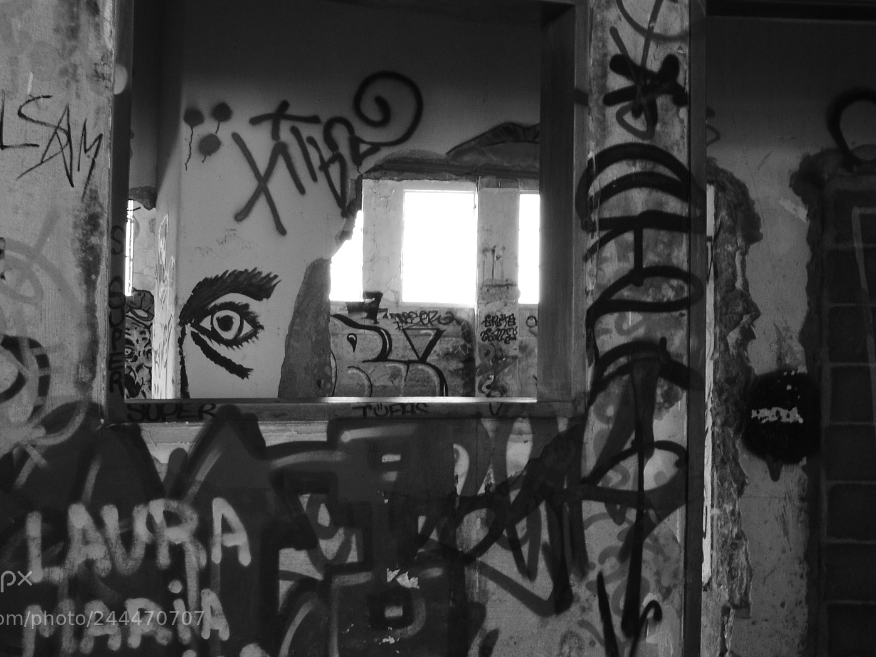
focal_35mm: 43
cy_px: 332
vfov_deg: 33.6
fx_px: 1088
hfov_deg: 43.7
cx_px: 378
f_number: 25
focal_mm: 26
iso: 200
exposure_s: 1/3
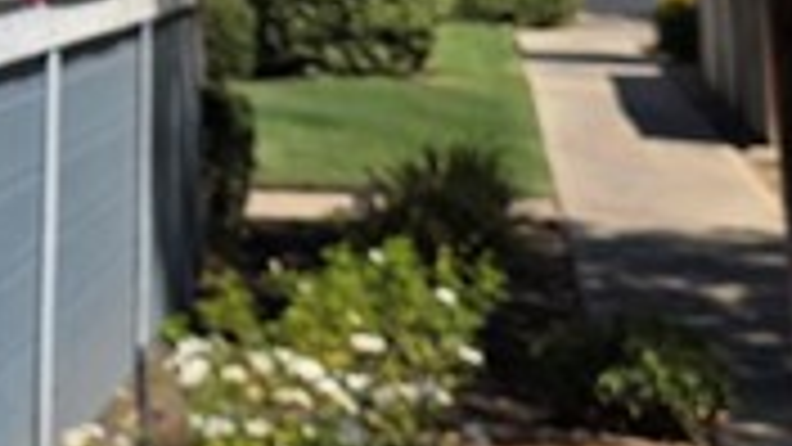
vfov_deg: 7.9
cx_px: -351
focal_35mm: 146
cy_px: -451
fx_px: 3066
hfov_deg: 13.9
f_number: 1.7
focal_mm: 6.3
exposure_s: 1/7333
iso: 80
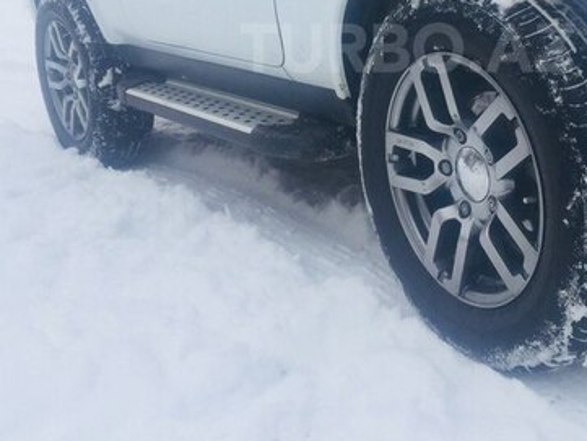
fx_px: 899
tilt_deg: -14.8
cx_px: 407
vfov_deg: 26.6
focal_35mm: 53
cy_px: 48
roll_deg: +1.4
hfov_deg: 35.7
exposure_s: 1/920
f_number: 2.2
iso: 32
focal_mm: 4.15
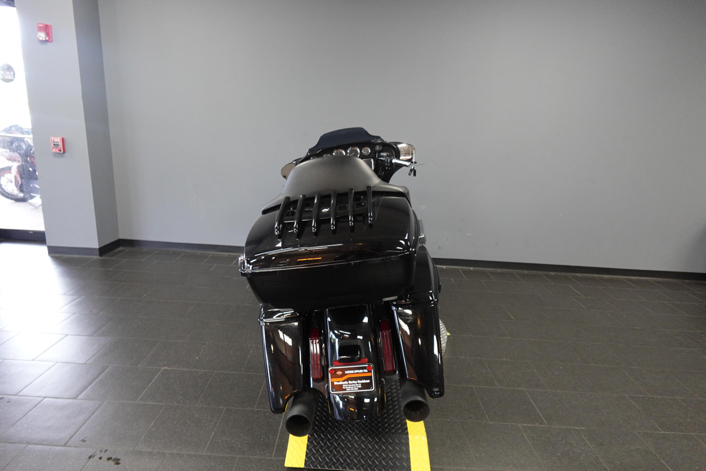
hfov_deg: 84.0
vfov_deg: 61.9
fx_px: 392
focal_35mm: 20
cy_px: 236
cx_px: 353
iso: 640
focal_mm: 7.6
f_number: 2
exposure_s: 1/80
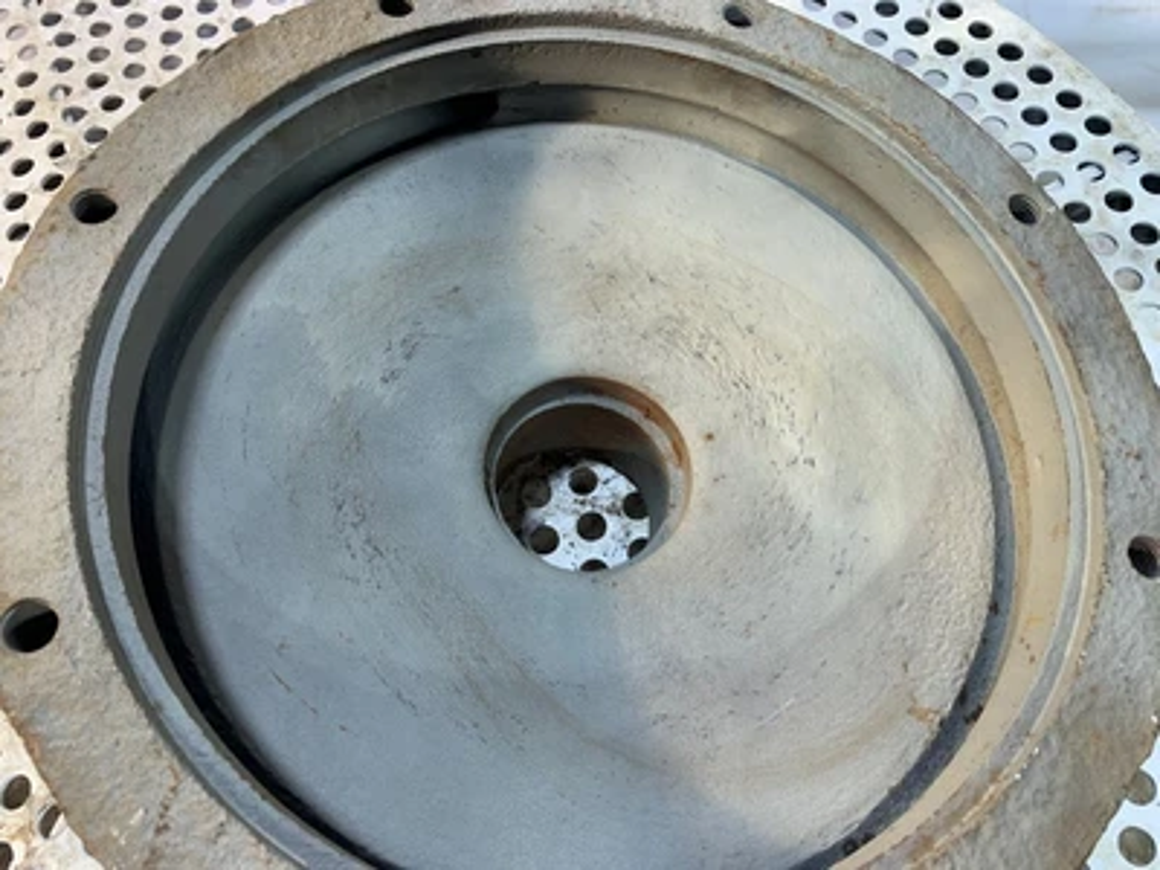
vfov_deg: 53.1
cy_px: 435
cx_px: 580
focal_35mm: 26
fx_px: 871
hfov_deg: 67.3
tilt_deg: -64.4
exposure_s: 1/120
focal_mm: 4.25
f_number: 1.8
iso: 64
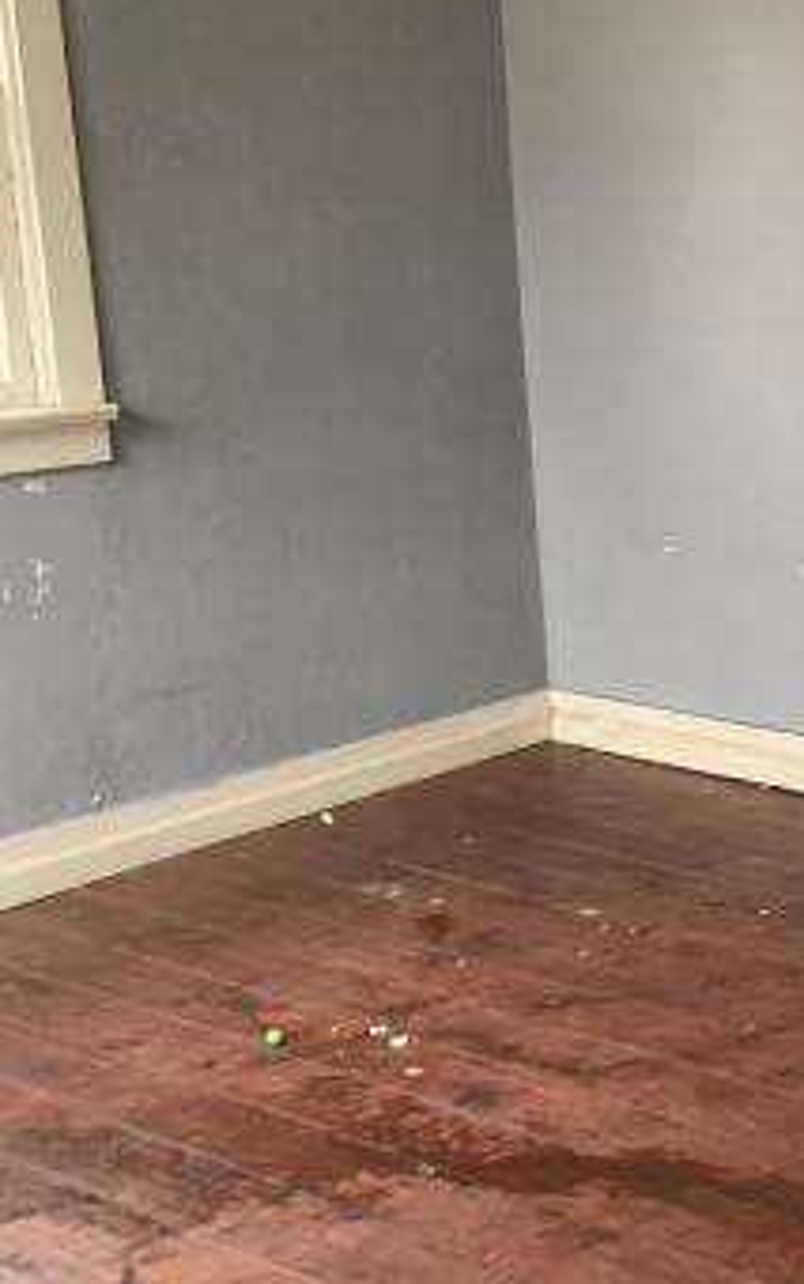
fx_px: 1890
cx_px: 1198
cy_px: 536
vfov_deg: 37.4
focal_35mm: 54
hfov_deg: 20.6
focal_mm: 4.25
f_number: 1.8
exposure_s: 1/31
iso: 400
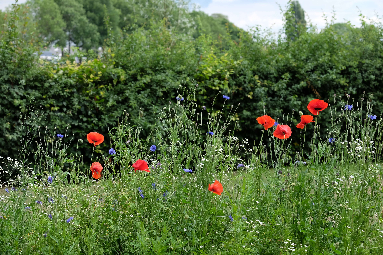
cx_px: 192
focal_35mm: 91
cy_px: 128
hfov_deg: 22.4
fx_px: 968
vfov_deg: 15.0
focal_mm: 60.7
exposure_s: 1/280
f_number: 5.6
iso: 200
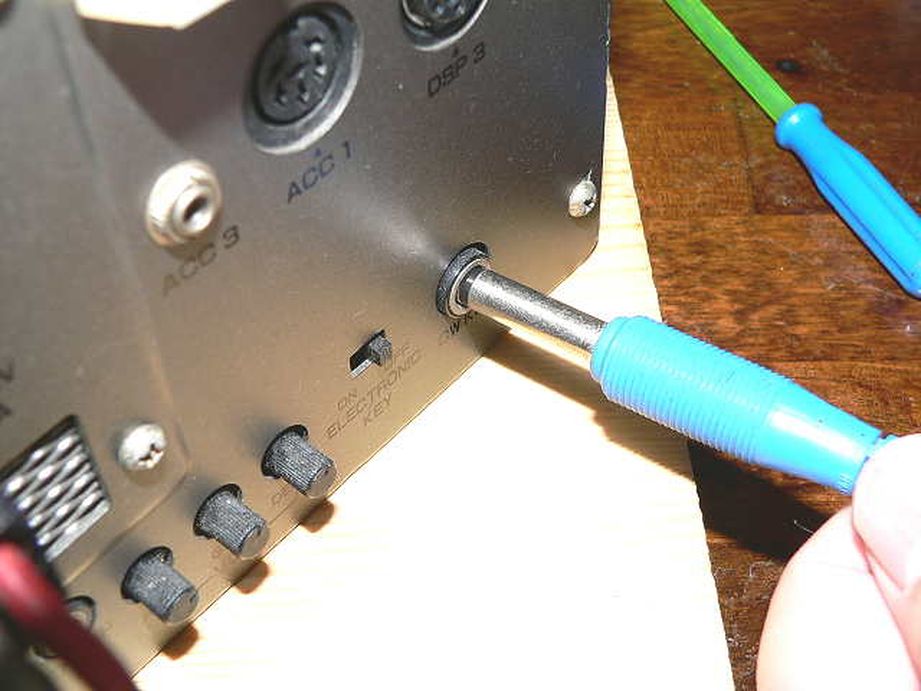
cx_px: 460
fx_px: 1277
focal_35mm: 48
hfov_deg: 39.7
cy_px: 346
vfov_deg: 30.3
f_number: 4
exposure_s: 1/50
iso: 100
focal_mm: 8
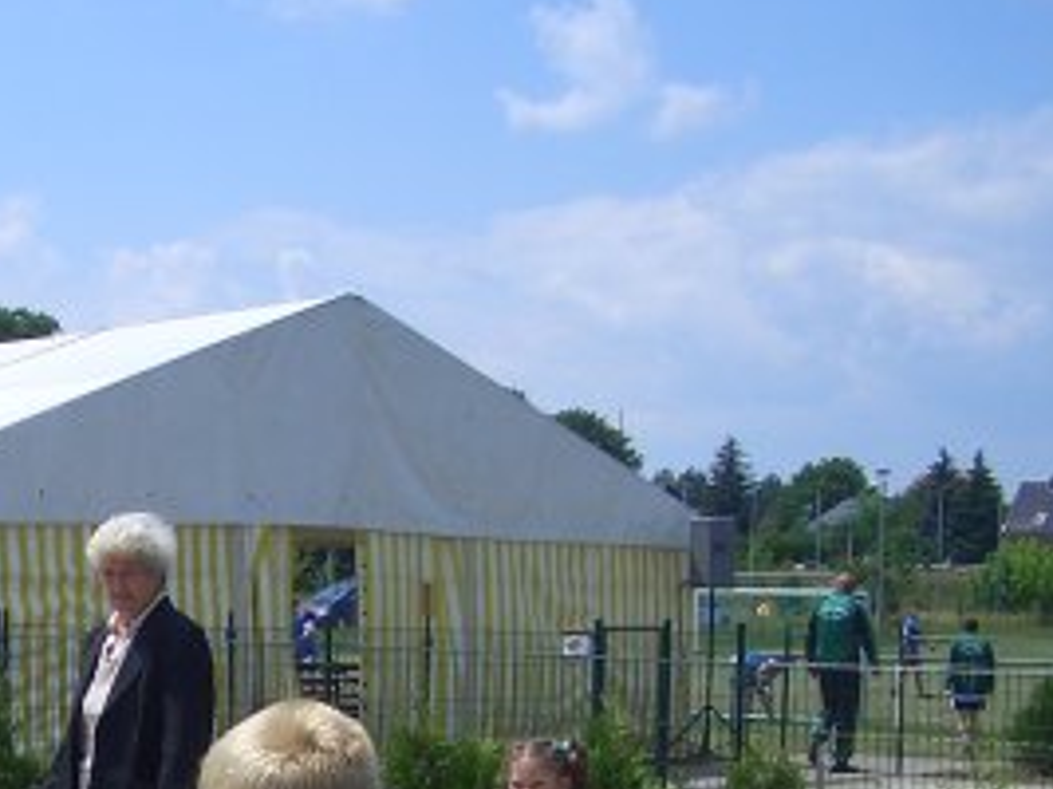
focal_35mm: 84
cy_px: 931
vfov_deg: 16.8
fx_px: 2554
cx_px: -138
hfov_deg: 21.9
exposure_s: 1/800
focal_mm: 5.8
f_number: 4.3
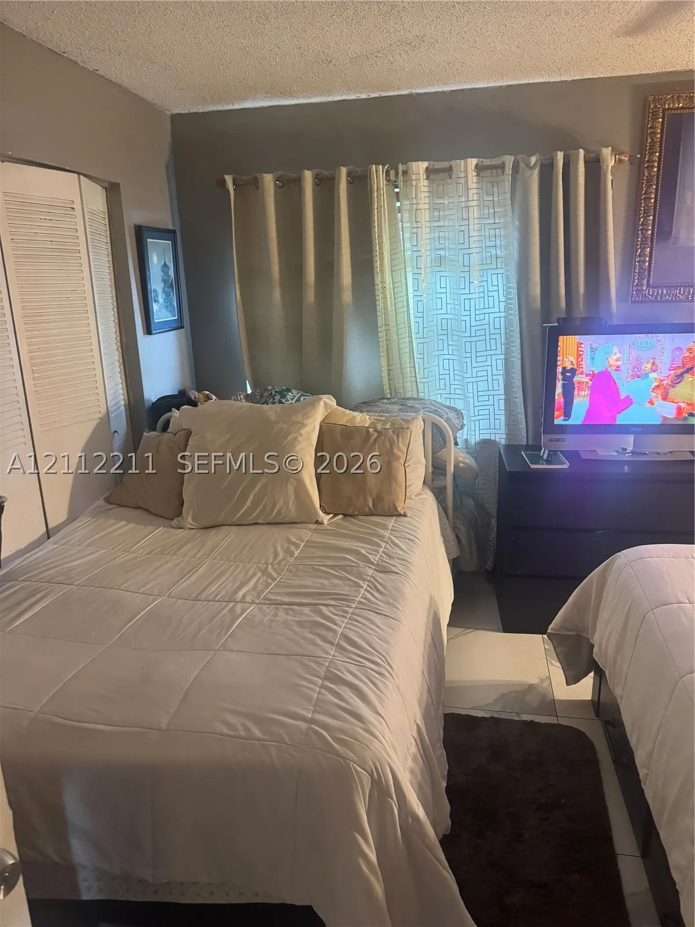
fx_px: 642
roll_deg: +2.8
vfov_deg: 71.6
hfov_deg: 56.8
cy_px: 464
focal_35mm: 24
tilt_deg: -13.4
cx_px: 348
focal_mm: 6.76
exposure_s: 1/60
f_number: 1.78
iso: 800
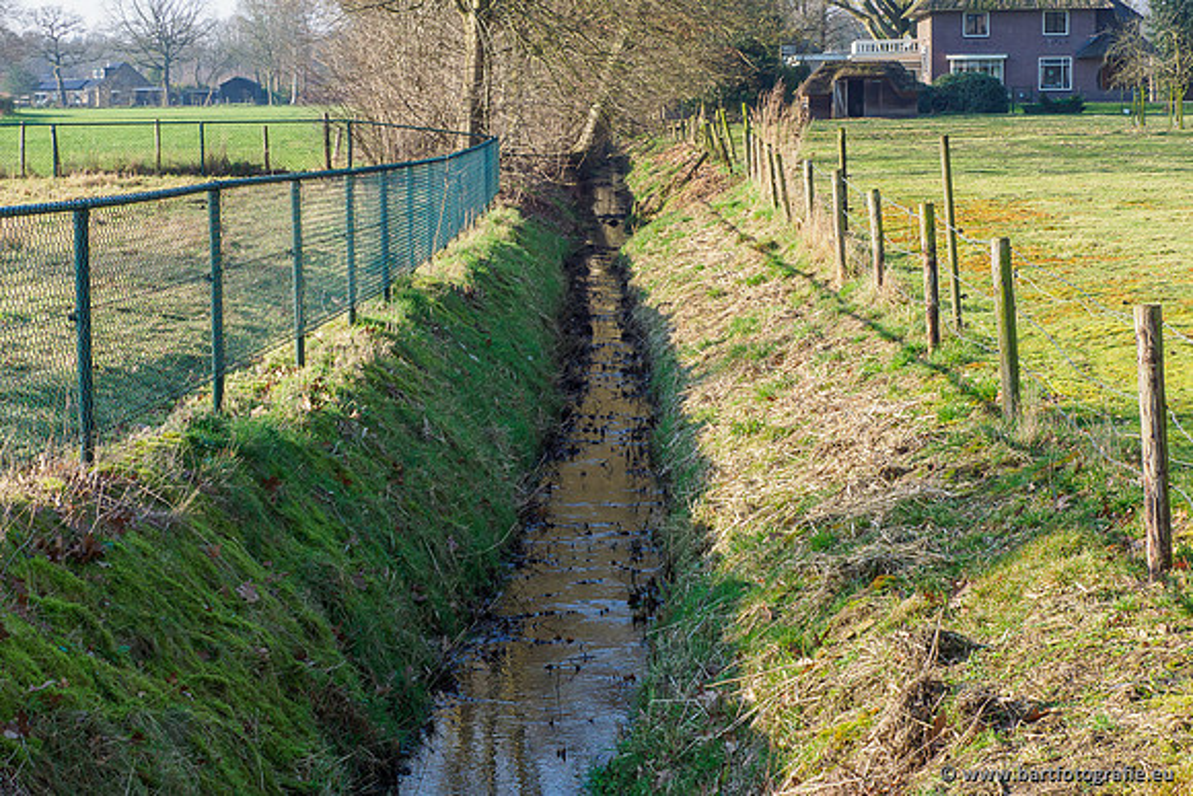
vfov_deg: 15.7
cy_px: 438
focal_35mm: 87
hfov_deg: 23.3
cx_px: 590
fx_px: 2892
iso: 640
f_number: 9
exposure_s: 1/160
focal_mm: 40
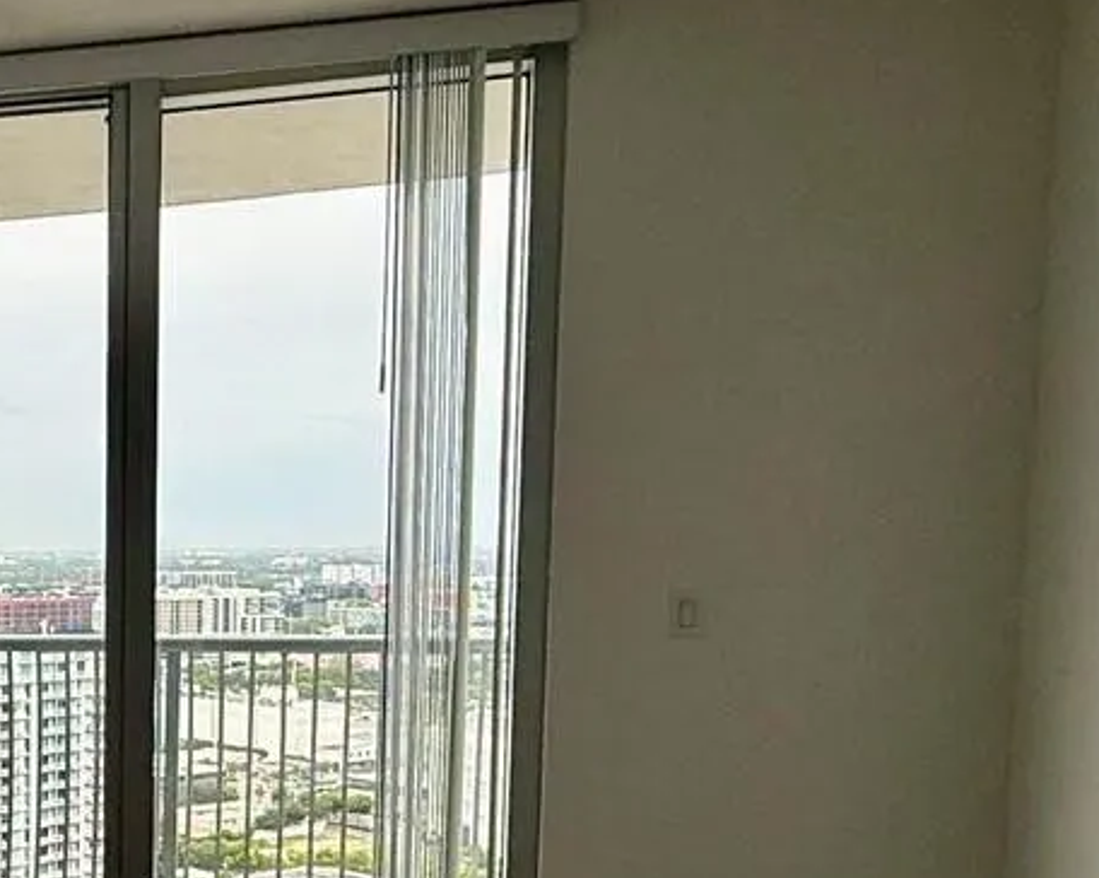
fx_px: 1560
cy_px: 700
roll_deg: +0.6
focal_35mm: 48
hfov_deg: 31.8
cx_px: -246
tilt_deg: -4.7
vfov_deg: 30.7
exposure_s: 1/286
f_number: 2.2
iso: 50
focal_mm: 2.22
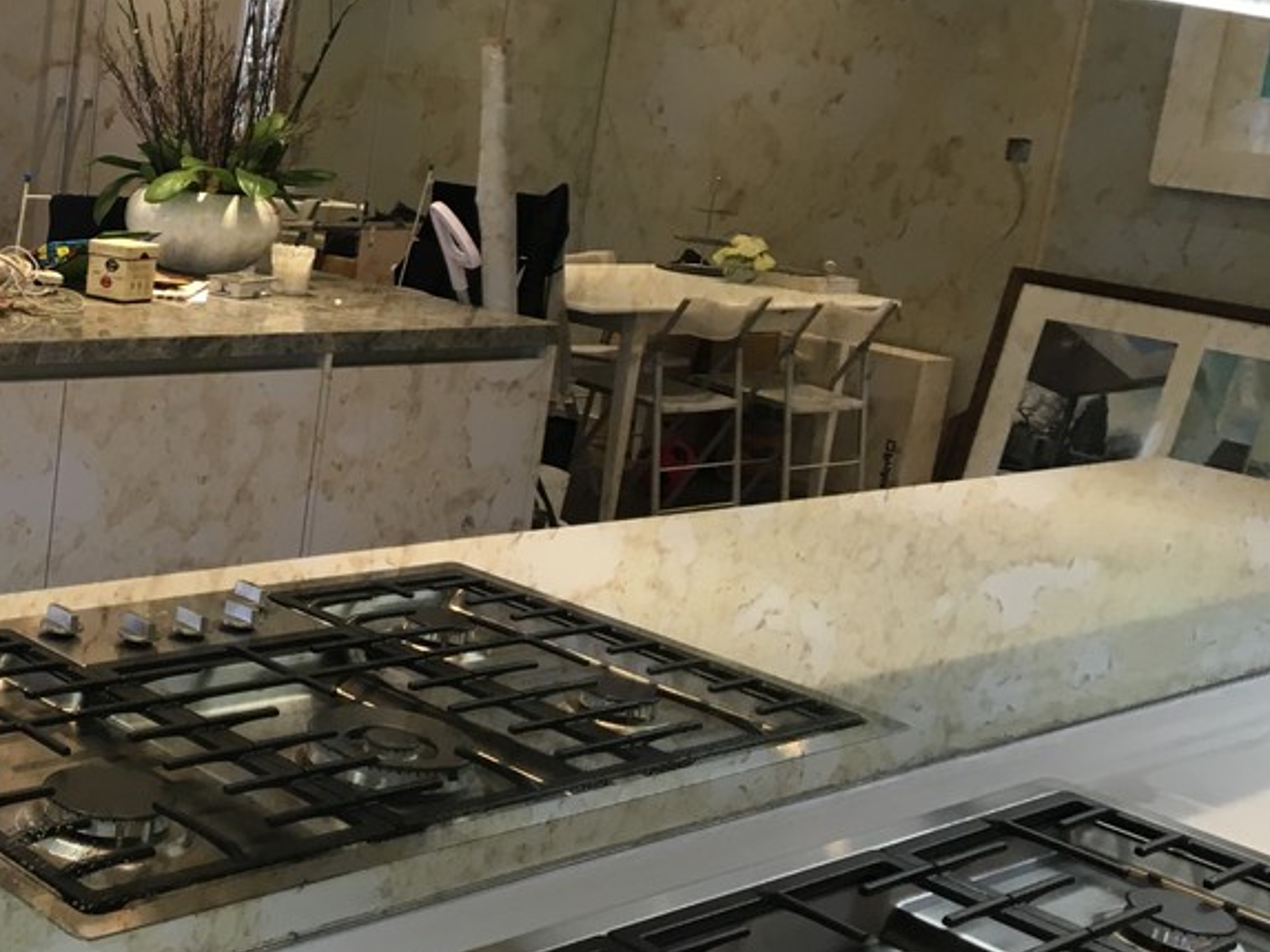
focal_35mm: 54
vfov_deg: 27.0
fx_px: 1982
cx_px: 94
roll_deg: -4.9
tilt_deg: -10.1
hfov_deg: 33.4
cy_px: 401
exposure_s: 1/33
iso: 100
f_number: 2.2
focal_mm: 4.15
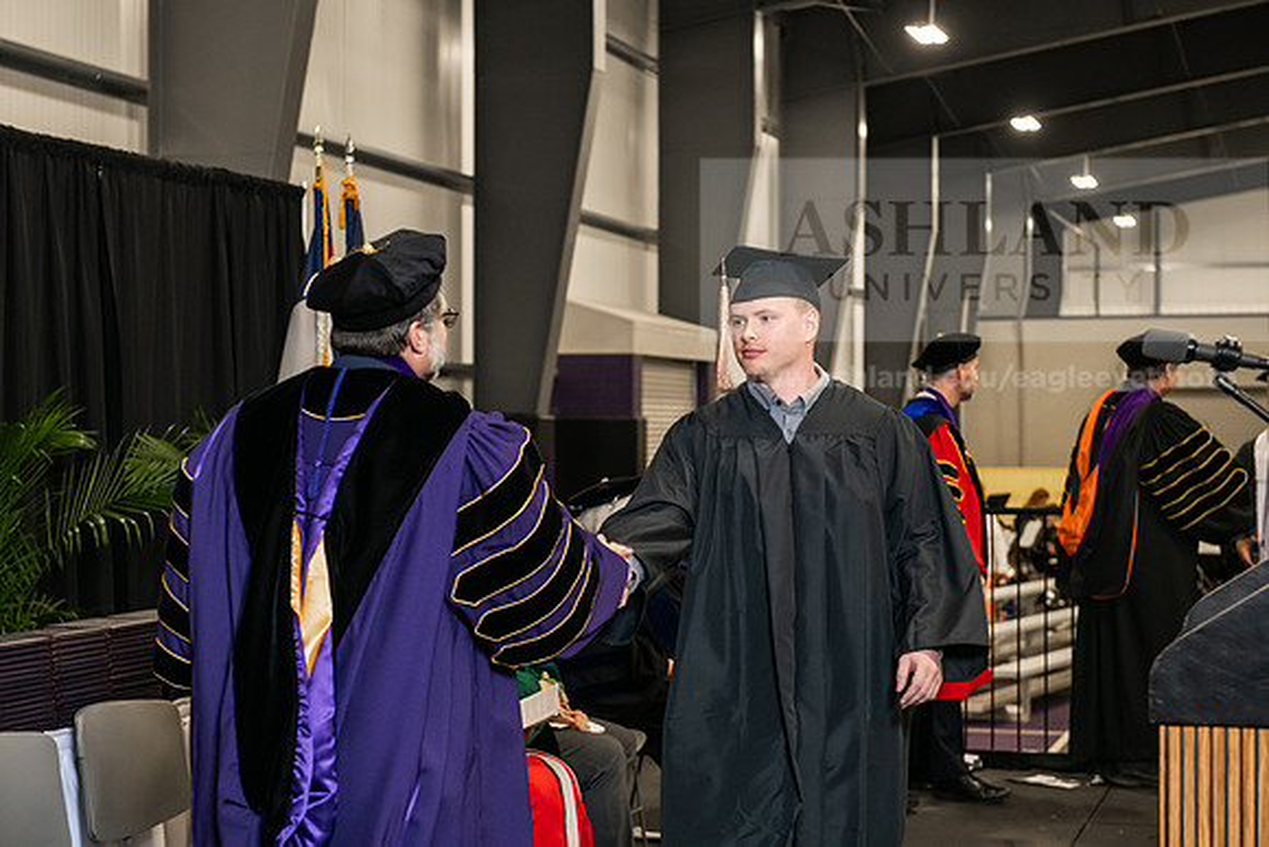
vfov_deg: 19.5
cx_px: 634
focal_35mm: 70
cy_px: 424
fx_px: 2468
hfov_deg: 28.8
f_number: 5
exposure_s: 1/200
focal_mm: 70
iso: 2500
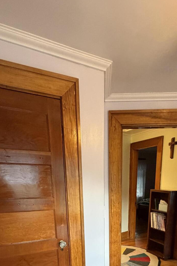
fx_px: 207
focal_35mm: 28
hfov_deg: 46.0
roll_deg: +0.1
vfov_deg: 56.4
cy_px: 240
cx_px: 112
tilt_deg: -16.7
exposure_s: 1/60
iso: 500
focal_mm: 2.22
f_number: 2.2
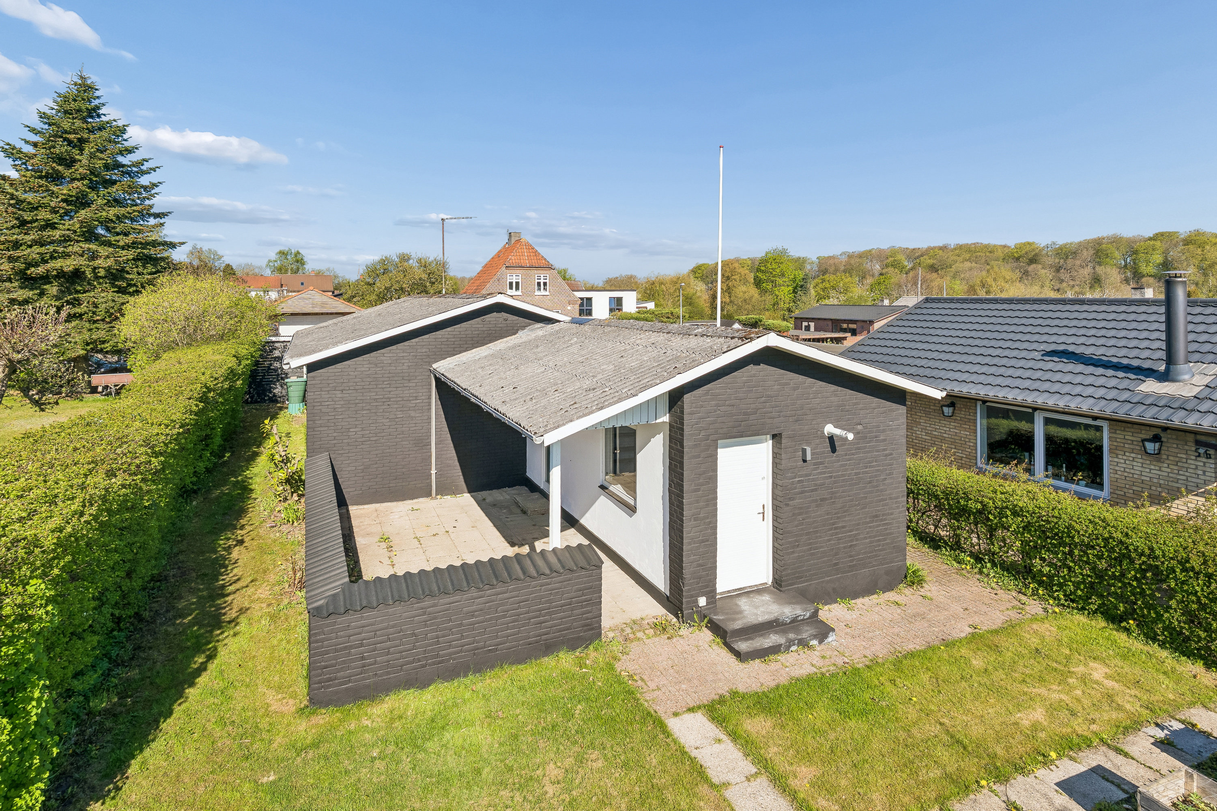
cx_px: 608
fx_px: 625
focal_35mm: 18
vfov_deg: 65.9
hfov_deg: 88.4
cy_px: 406
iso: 200
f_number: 8
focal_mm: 18.5
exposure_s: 1/400
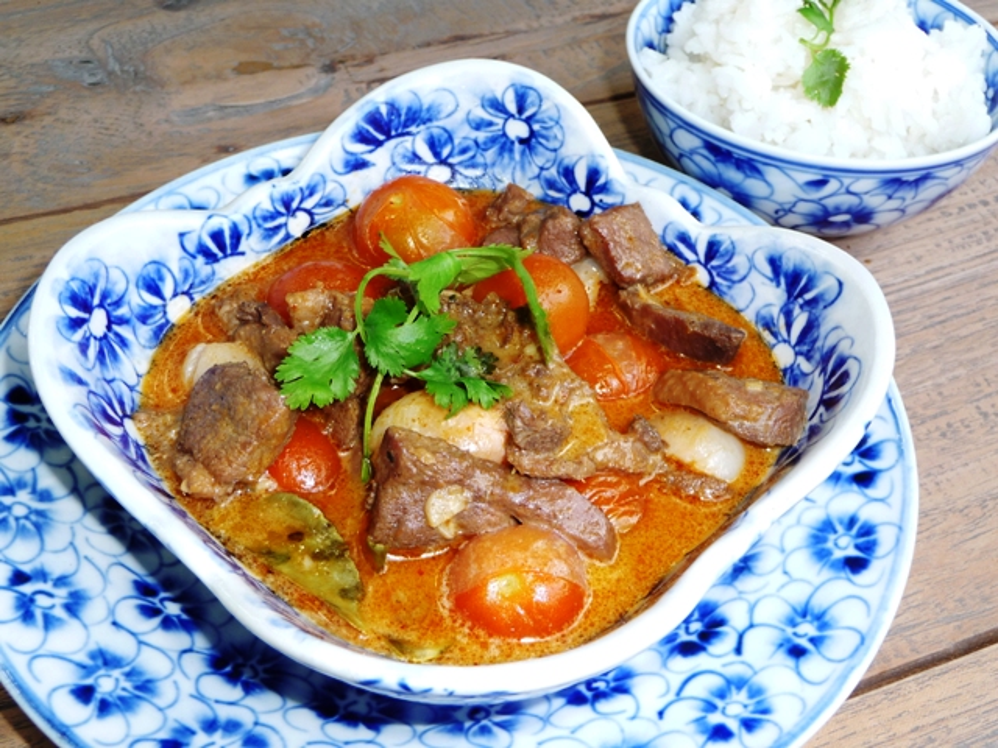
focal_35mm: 43
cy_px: 374
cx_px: 499
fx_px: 1240
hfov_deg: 43.9
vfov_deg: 33.6
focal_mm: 7.1
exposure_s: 1/30
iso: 100
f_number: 4
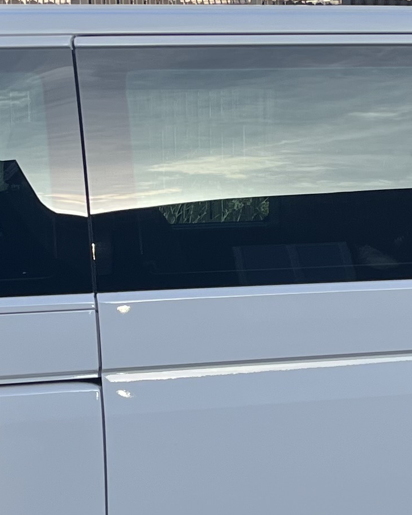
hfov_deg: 13.6
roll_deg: +3.0
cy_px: 300
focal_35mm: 113
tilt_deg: -7.6
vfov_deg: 17.0
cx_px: 243
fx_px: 1724
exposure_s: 1/1458
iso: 50
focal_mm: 5.1
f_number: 1.6
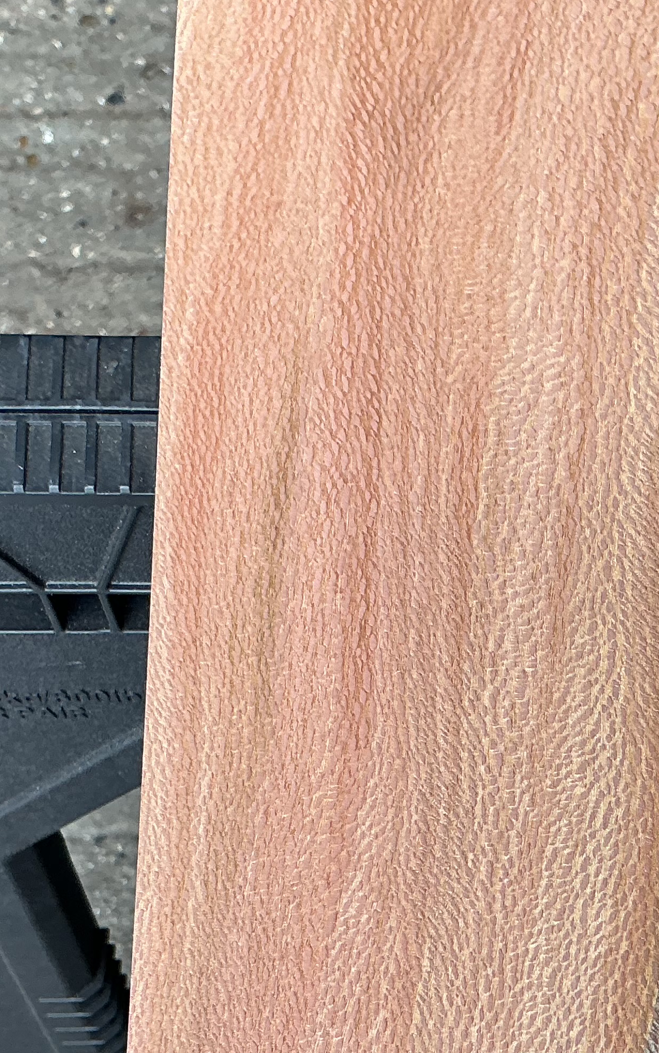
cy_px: 808
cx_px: 590
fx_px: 1810
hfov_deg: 20.2
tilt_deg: -77.0
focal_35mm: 63
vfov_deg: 31.8
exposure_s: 1/100
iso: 32
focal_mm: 3
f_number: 1.8
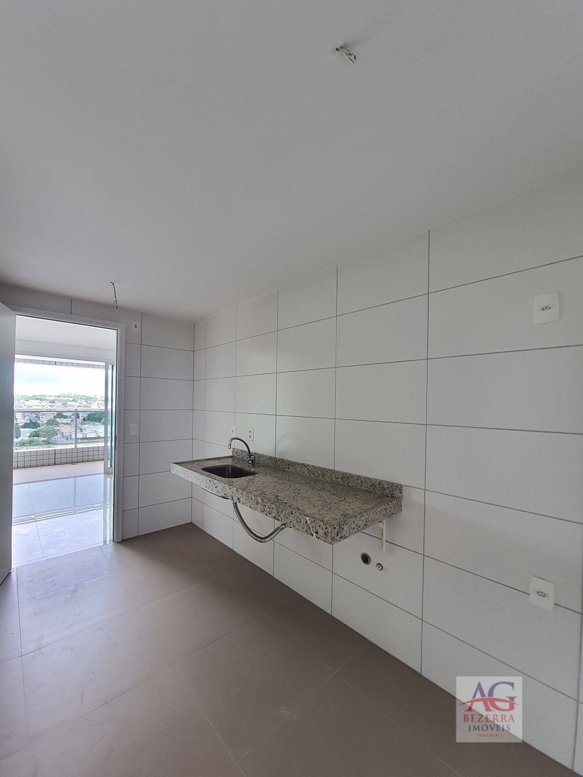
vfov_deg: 106.2
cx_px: 292
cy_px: 388
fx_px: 292
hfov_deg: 89.9
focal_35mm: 13
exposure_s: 1/60
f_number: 2.2
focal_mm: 1.74
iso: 64
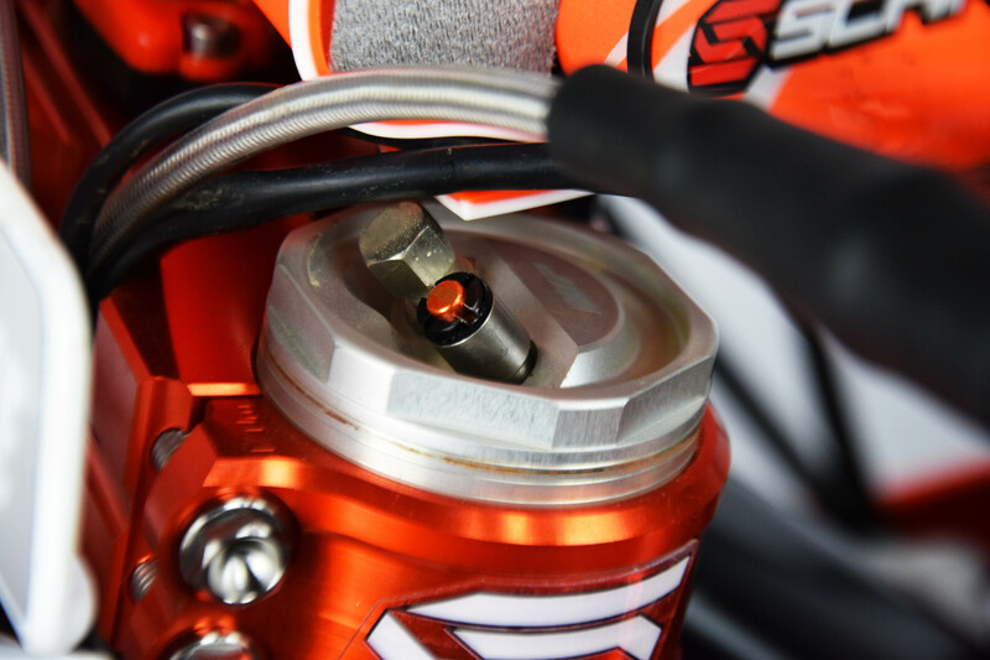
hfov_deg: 13.0
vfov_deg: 8.7
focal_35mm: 158
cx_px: 495
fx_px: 4330
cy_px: 330
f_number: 5.6
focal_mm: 105
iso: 1400
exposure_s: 1/500
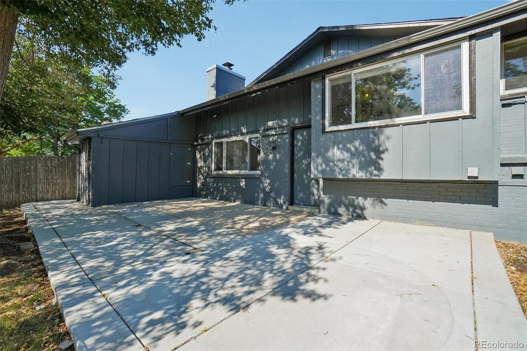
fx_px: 220
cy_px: 176
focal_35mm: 15
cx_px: 264
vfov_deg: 77.3
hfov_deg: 100.4
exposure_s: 1/800
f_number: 8
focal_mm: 10
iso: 400
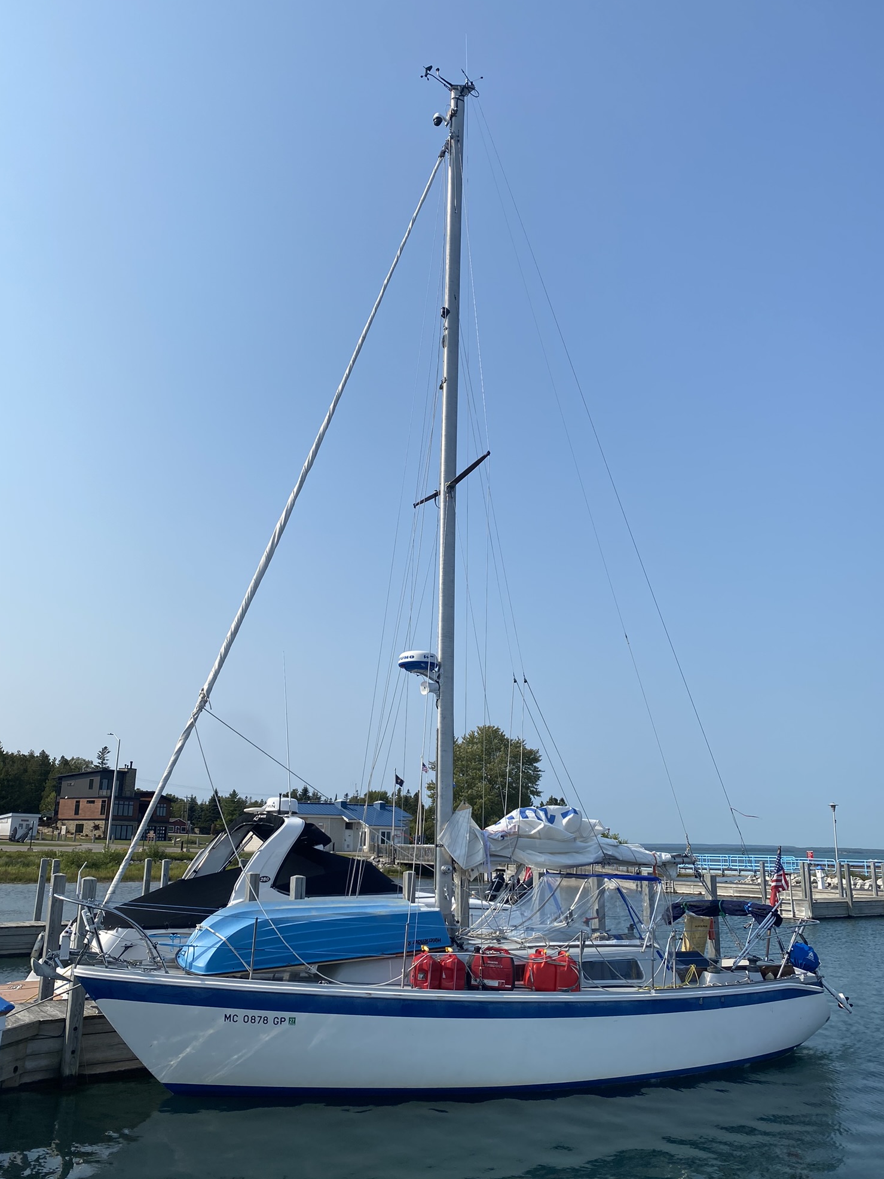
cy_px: 603
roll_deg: -1.5
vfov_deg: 65.3
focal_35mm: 27
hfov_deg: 51.4
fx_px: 919
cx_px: 445
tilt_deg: +16.8
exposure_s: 1/4115
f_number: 1.8
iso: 32
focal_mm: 4.25
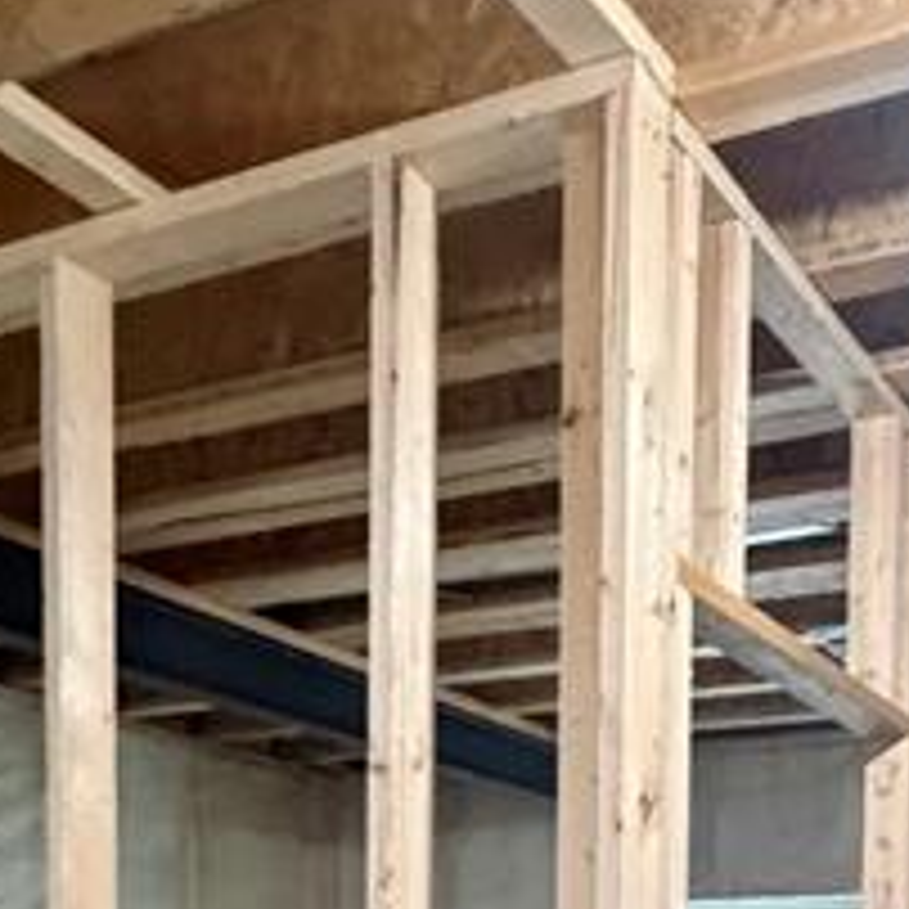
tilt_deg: -0.5
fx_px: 1396
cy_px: 1125
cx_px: 832
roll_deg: +0.5
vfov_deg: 30.1
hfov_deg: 33.9
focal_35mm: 47
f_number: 2.2
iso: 1000
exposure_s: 1/60
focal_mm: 2.22
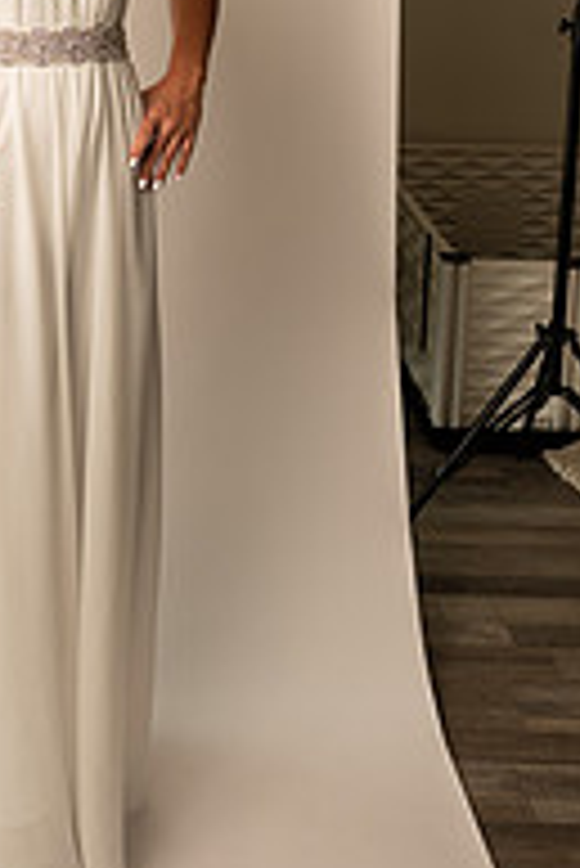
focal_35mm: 56
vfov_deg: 32.8
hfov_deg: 23.3
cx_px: 4
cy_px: 4
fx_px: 1351
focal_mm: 24
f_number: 3.2
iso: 100
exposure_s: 1/160
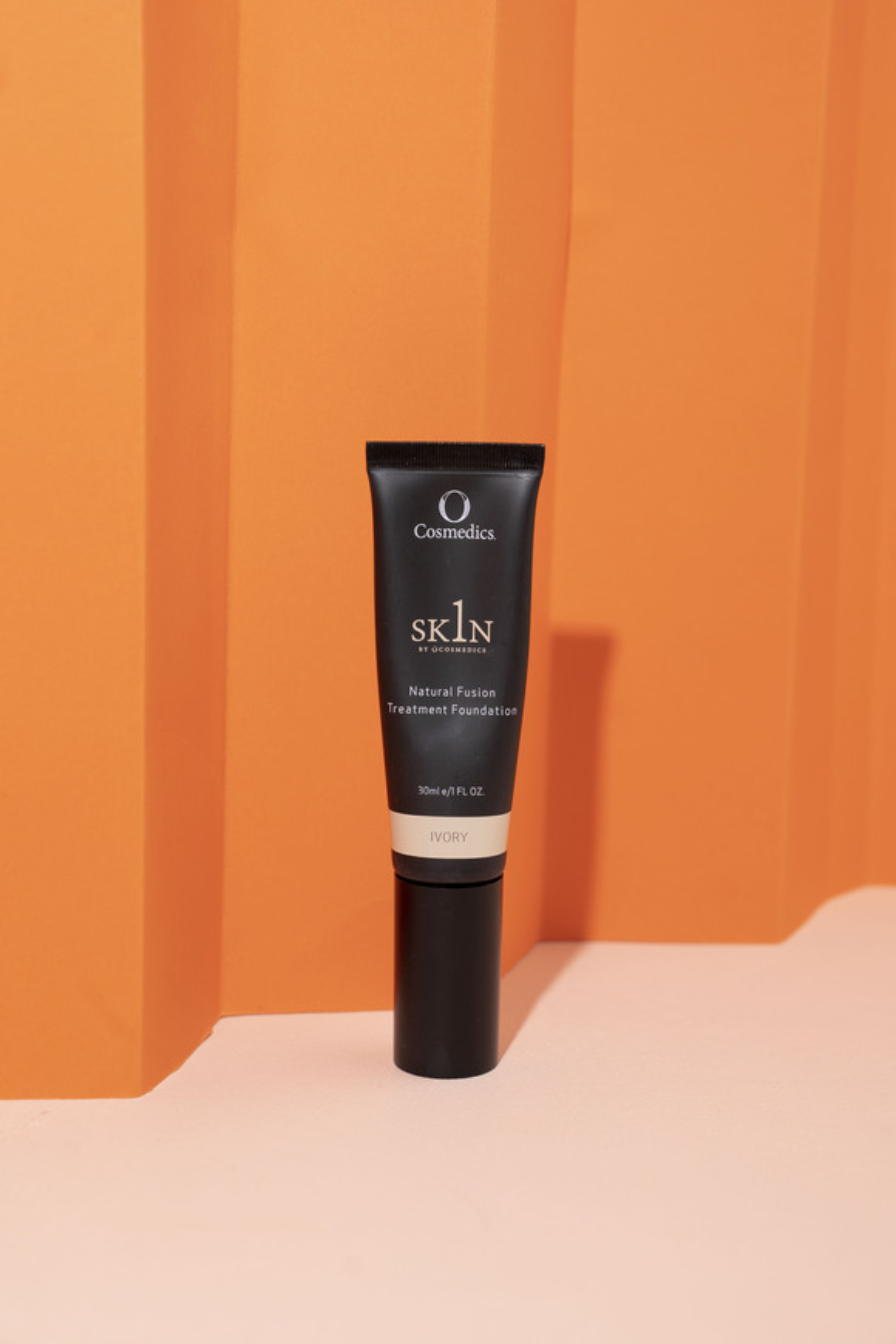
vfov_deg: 28.8
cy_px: 672
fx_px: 2613
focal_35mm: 70
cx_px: 448
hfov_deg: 19.5
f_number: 5.6
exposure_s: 1/160
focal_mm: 70
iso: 160
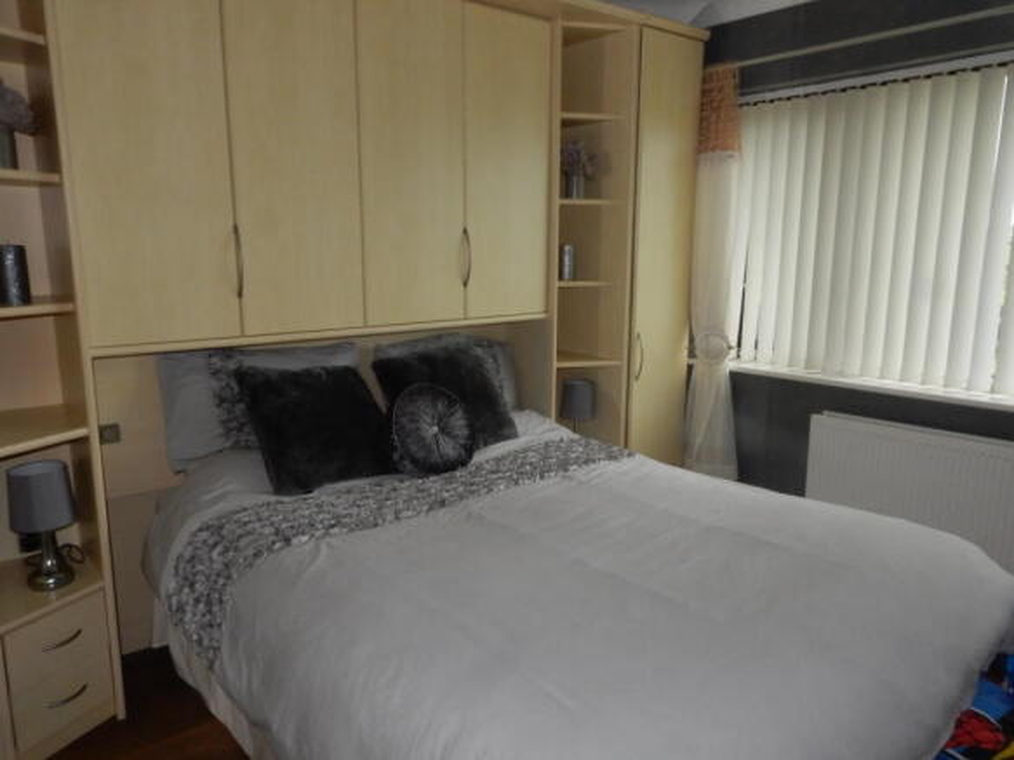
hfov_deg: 69.4
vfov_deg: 54.9
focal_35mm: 25
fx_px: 732
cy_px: 380
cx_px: 507
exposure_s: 1/30
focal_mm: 4.5
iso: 360
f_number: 8
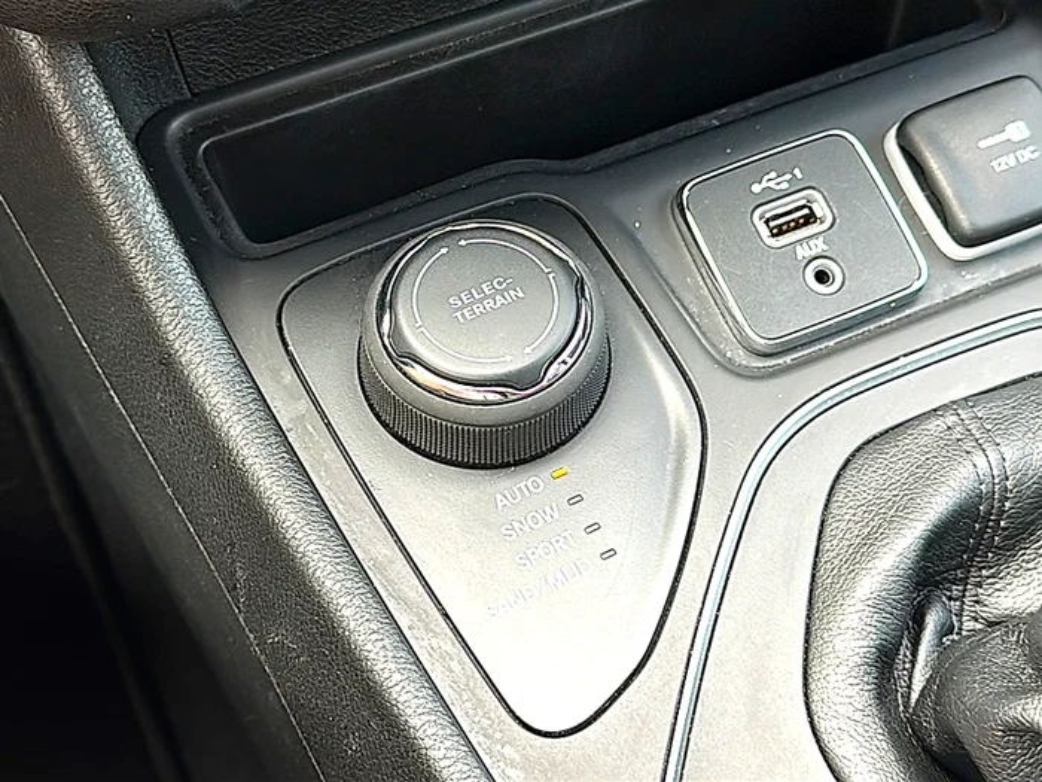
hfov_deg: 42.1
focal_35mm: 45
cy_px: 391
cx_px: 521
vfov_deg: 32.2
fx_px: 1355
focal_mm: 6.86
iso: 64
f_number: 1.78
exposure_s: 1/56
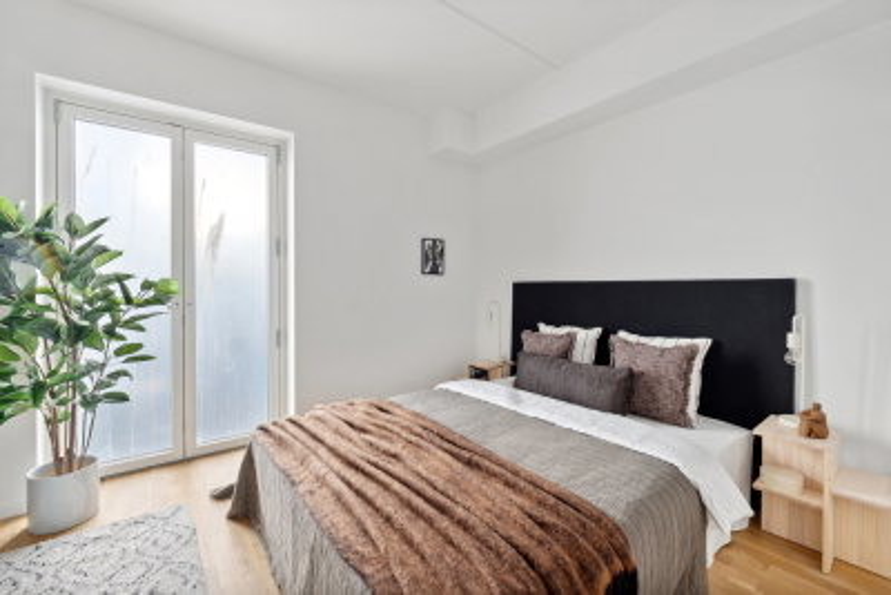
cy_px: 298
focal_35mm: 15
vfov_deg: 77.4
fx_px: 371
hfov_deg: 100.4
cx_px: 446
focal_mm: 10
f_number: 8
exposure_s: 1/5
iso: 200
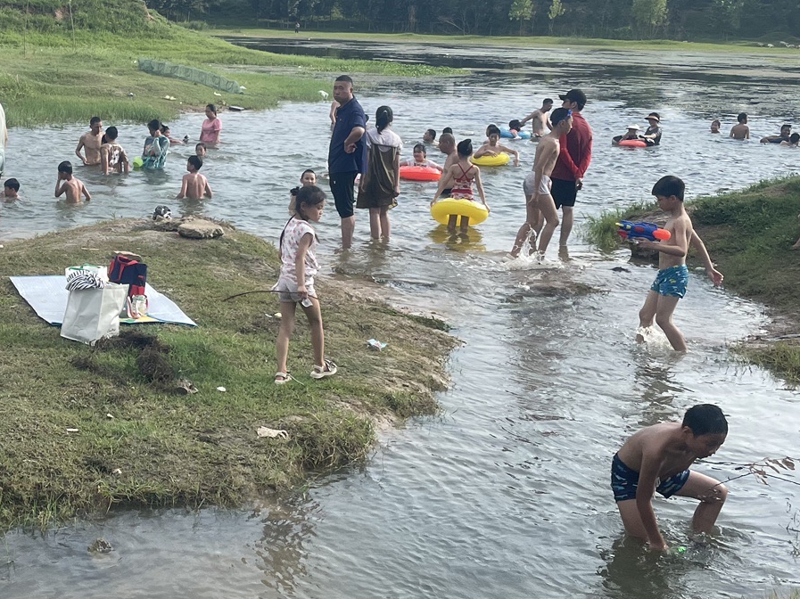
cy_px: 245
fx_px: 1340
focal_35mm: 58
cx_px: 110
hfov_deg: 31.9
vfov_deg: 25.2
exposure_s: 1/2053
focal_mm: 4.2
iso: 32
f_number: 1.6
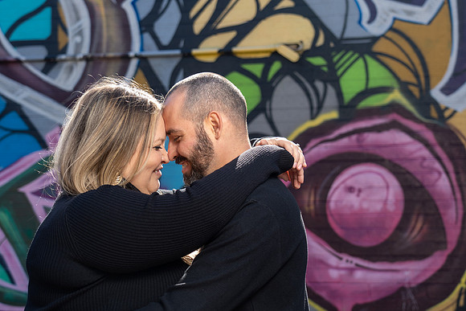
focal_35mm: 64
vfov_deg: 21.2
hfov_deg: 31.4
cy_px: 123
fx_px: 828
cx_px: 256
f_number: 4
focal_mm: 48
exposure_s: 1/200
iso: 50
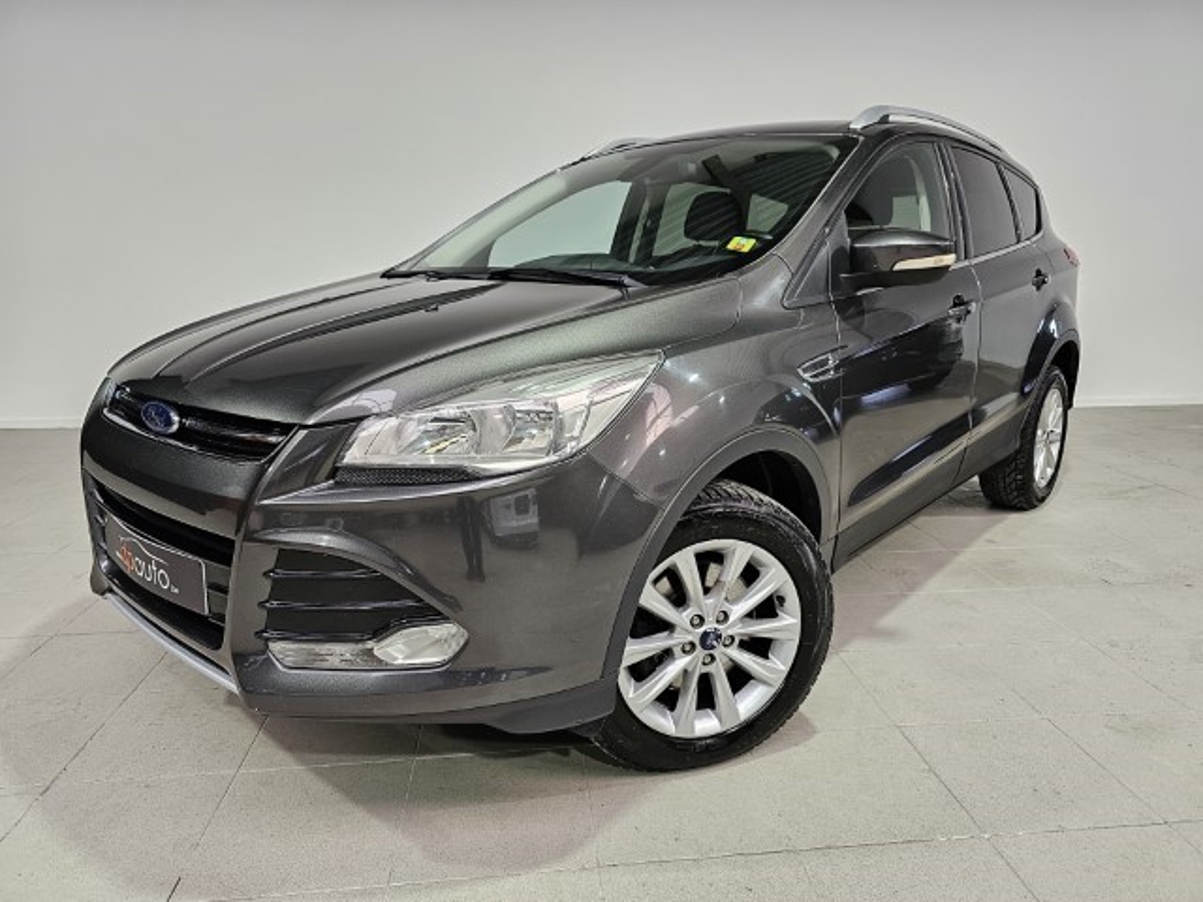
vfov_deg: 58.9
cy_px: 451
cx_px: 602
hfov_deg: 73.9
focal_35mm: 23
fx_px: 799
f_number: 1.7
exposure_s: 1/180
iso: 160
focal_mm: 6.3
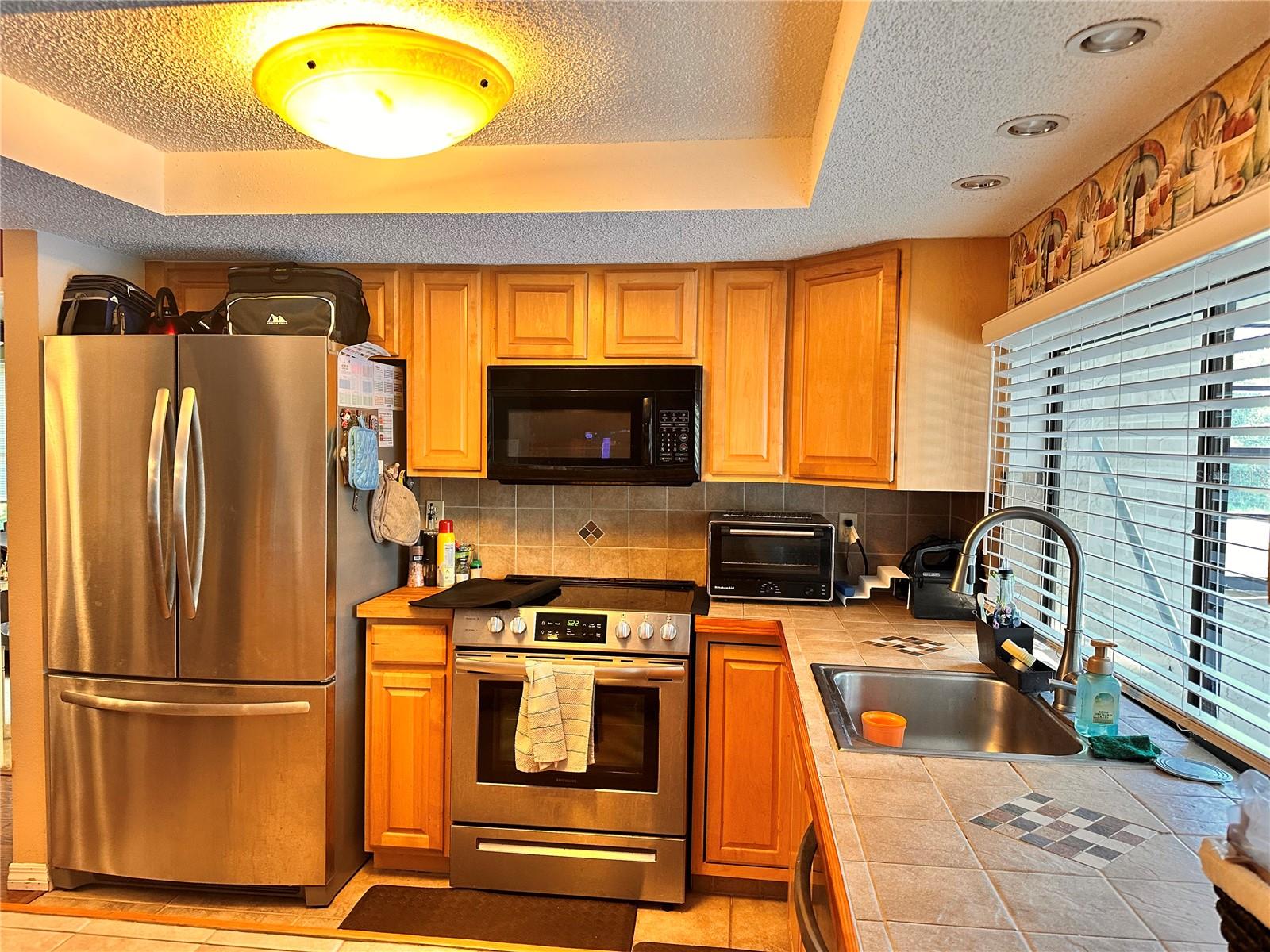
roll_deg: -1.0
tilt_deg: -2.1
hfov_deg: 71.6
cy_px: 476
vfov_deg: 56.8
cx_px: 635
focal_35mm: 24
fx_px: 881
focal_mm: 6.86
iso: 250
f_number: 1.78
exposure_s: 1/60
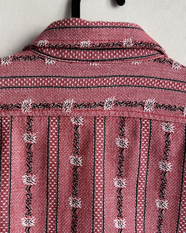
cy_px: 151
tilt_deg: -5.8
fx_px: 241
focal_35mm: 35
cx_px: 92
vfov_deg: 50.8
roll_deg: -0.3
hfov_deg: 42.2
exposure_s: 1/60
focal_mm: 5.7
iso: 160
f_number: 1.5
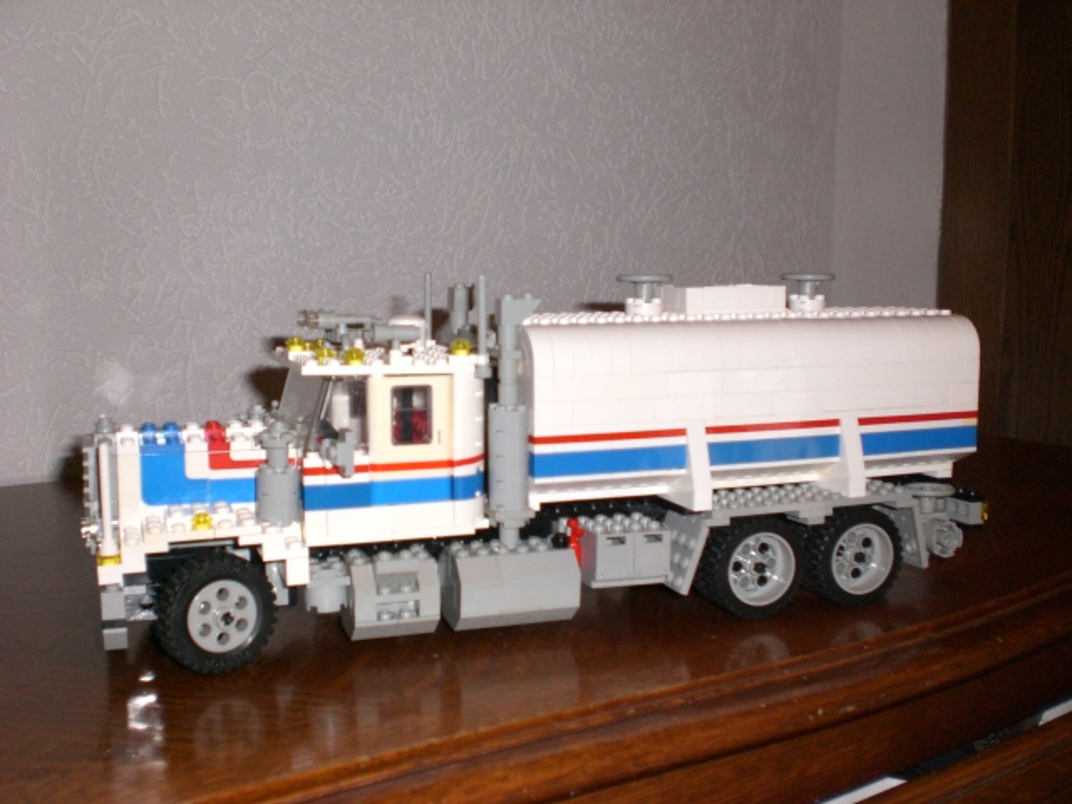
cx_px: 536
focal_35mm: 38
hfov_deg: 49.0
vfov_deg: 37.7
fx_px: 1177
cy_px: 402
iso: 200
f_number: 3.1
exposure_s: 1/60
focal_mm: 6.3
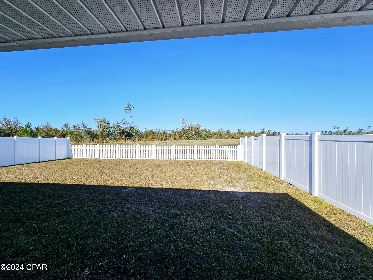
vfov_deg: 89.9
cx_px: 186
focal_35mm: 13
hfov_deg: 106.2
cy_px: 140
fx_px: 140
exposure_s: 1/3333
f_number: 2.2
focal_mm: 2.2
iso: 50
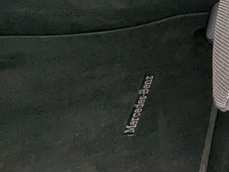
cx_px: 441
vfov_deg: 20.2
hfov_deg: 19.7
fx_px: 417
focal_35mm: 63
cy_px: -82
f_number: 2.2
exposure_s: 1/37.2
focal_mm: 2.35
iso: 70
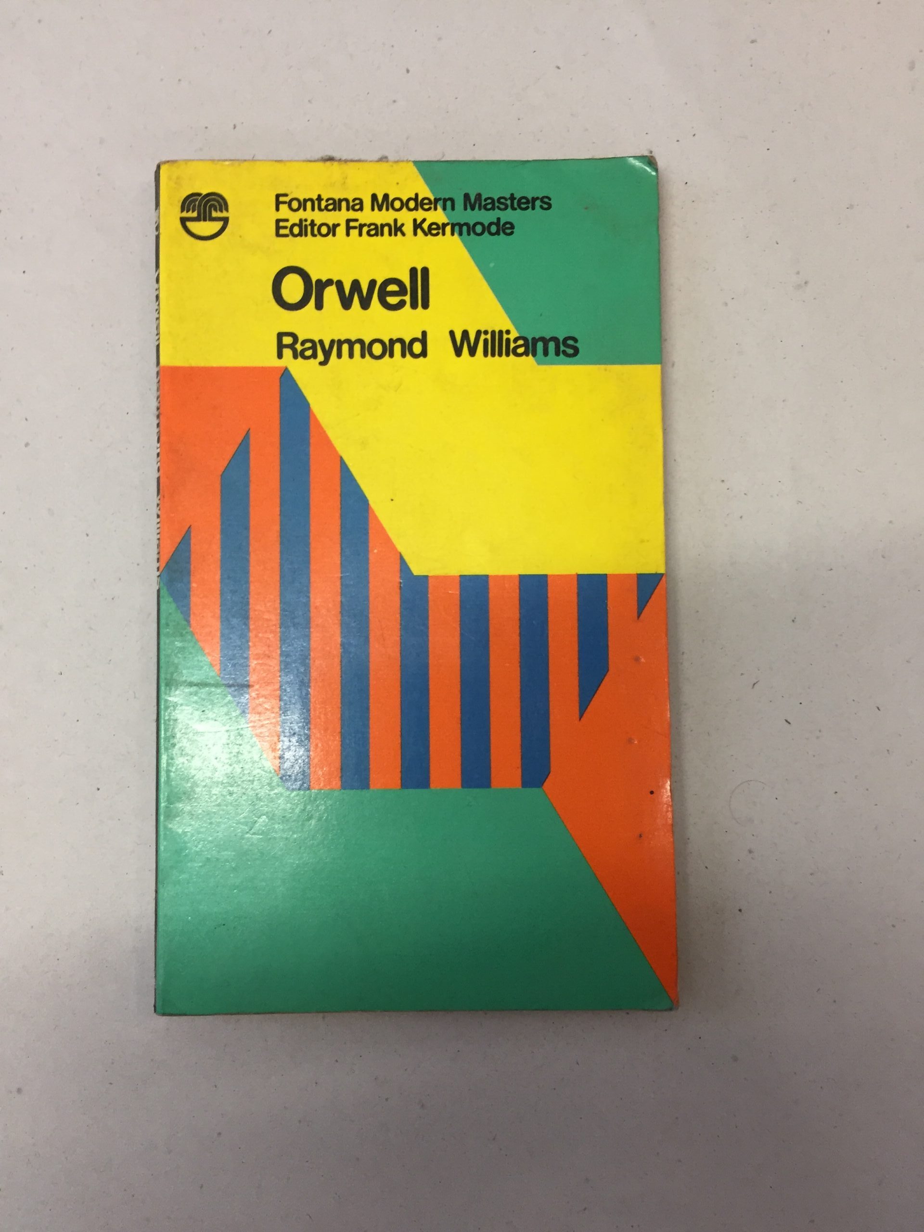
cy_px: 616
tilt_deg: -87.5
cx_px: 462
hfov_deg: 48.2
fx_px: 1032
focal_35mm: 29
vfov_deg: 61.7
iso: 125
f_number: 2.2
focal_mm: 4.15
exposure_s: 1/33
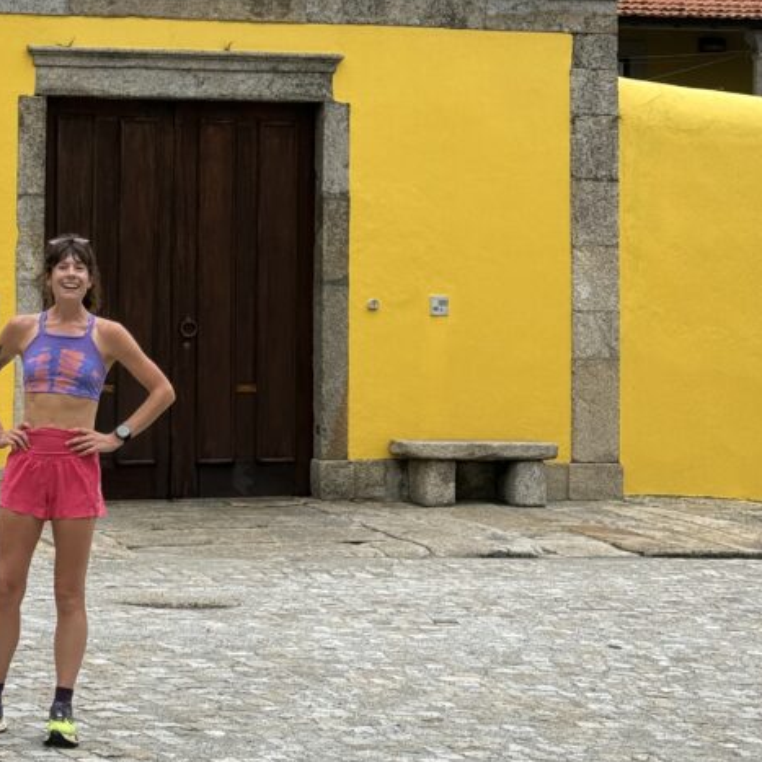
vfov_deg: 18.5
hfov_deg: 18.5
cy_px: 168
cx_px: 139
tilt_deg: +2.2
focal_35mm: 93
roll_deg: -0.7
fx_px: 2316
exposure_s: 1/832
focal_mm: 6.76
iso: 64
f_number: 1.78
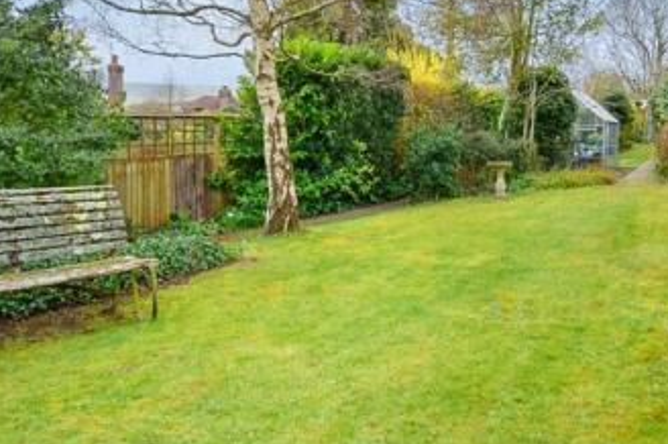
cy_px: 160
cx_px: 468
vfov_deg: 43.1
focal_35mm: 30
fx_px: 556
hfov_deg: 59.9
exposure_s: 1/160
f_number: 11
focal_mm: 10
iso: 400
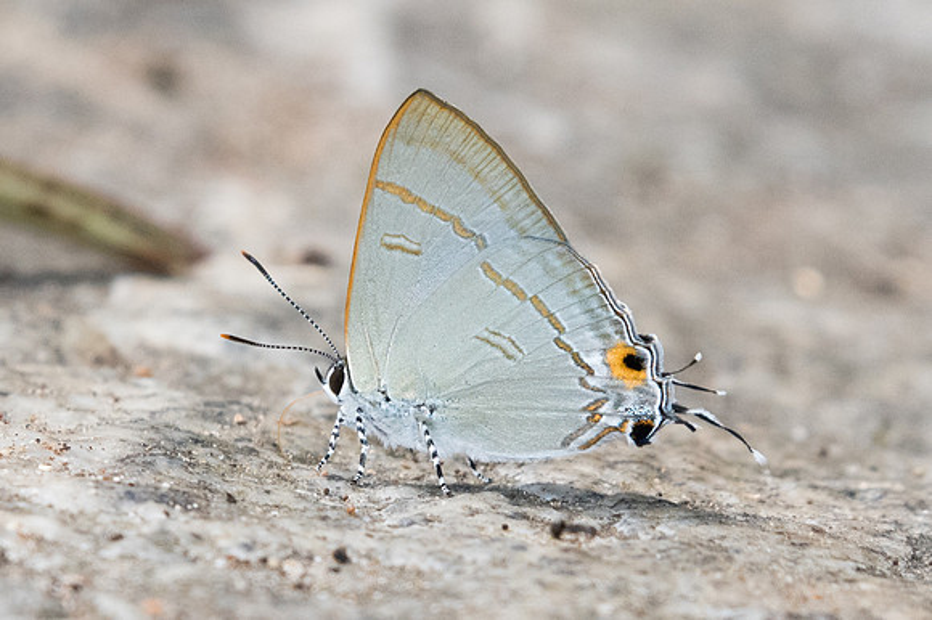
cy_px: 326
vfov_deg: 1.2
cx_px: 466
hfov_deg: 1.8
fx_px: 28935
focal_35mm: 1118
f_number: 7.1
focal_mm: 320
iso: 1000
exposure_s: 1/200
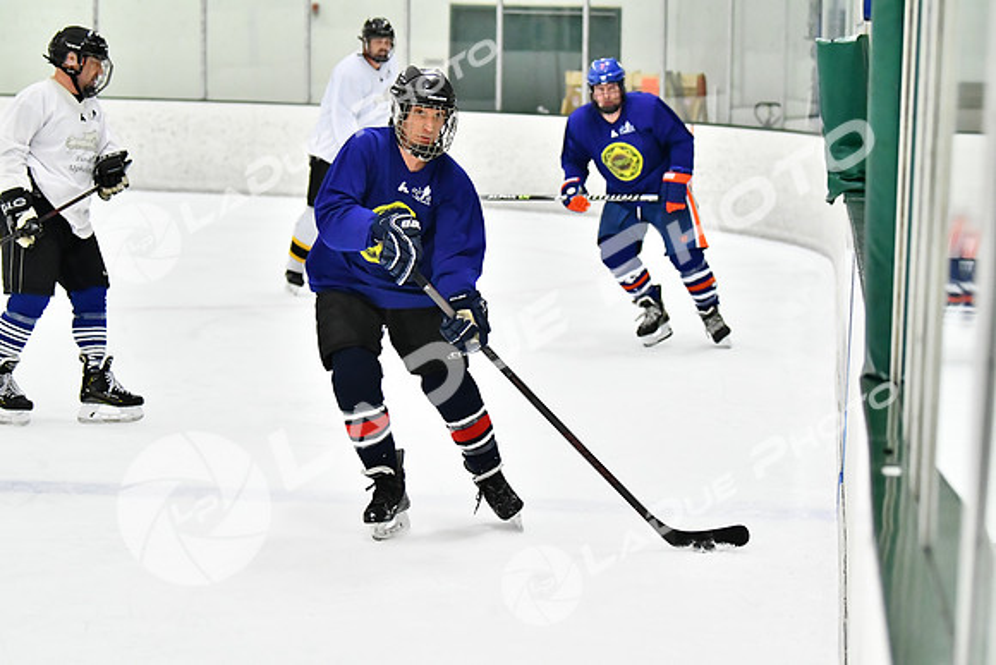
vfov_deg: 9.0
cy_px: 332
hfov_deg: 13.4
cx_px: 498
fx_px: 4234
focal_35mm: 153
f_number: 2.8
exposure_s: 1/1600
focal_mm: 102
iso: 6400
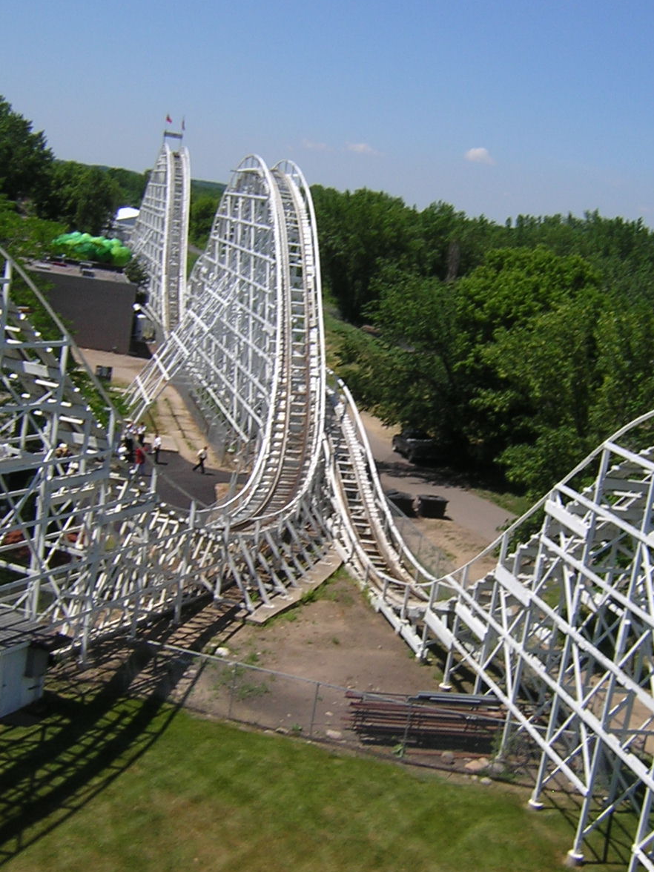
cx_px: 380
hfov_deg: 29.6
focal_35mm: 49
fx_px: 1234
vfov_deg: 38.9
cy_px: 431
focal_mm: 4.7
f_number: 5.2
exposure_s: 1/445
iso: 100
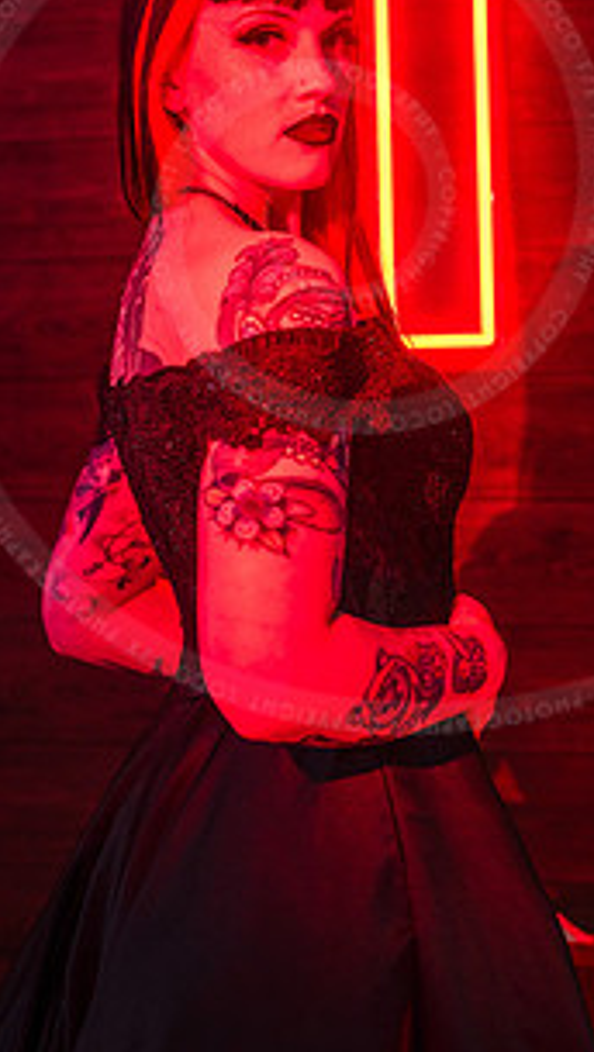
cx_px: 373
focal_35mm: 68
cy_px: 286
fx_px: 1900
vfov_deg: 30.5
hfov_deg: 17.7
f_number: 3.2
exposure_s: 1/100
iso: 1000
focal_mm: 44
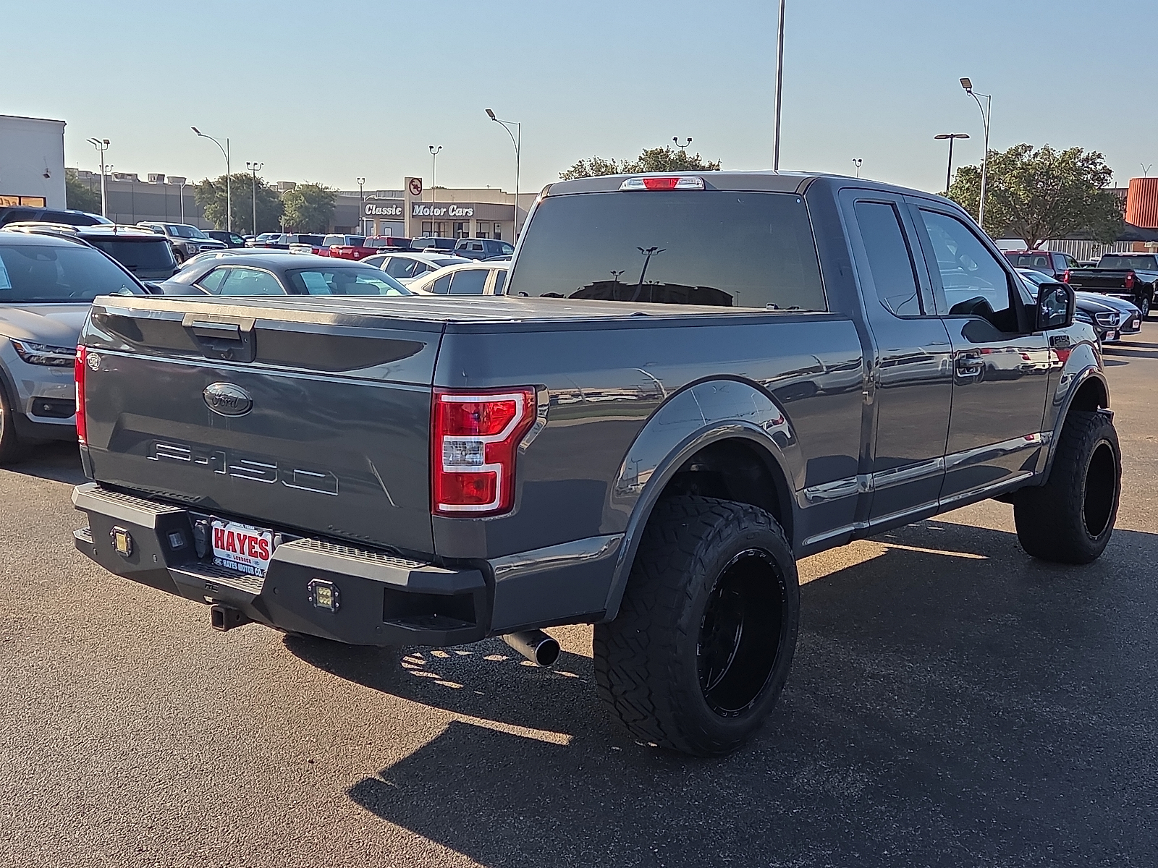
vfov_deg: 36.8
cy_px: 434
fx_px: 1305
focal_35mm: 39
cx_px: 579
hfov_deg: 47.9
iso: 25
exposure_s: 1/1429
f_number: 1.8
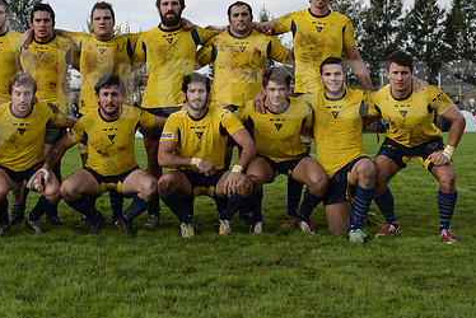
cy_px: 74
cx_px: 160
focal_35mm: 62
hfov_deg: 32.1
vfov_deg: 21.7
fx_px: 820
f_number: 4
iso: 250
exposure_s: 1/1250
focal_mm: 40
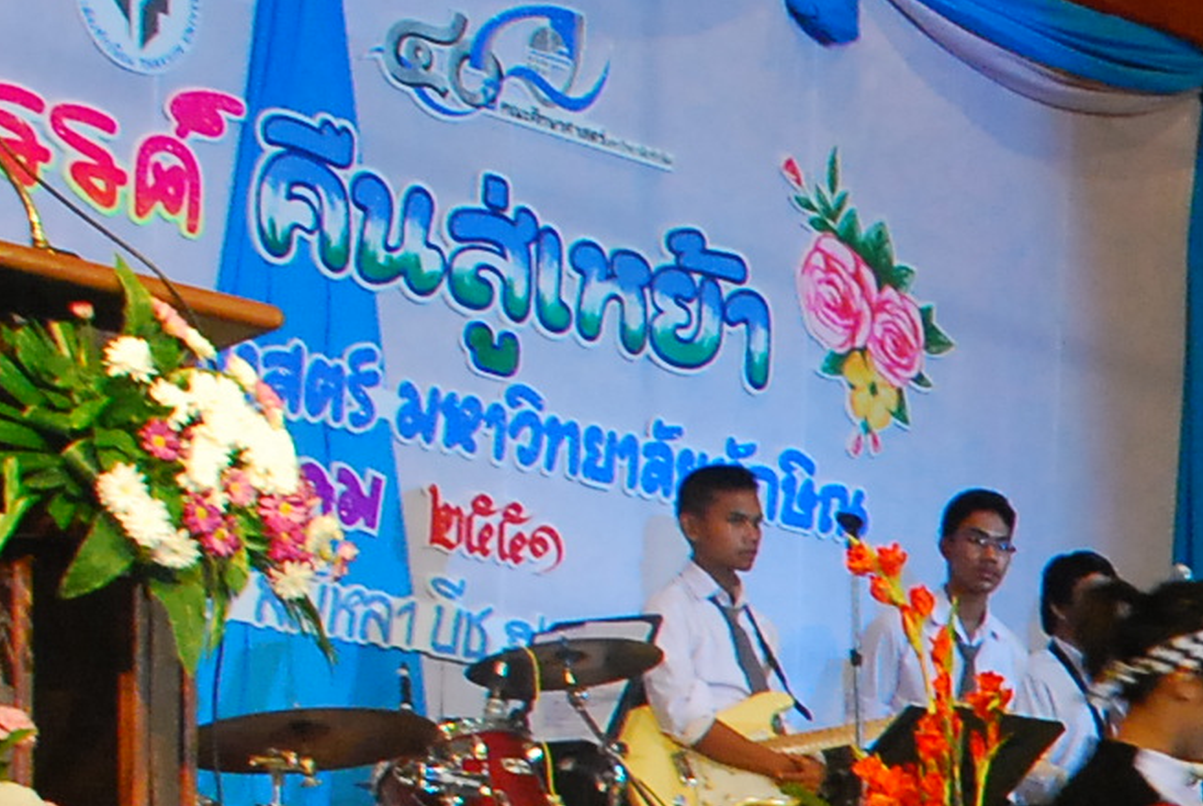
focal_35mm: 146
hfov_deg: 12.4
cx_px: 2388
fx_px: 4886
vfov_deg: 9.1
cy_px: 1342
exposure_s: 1/30
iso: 1000
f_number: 5.6
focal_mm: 22
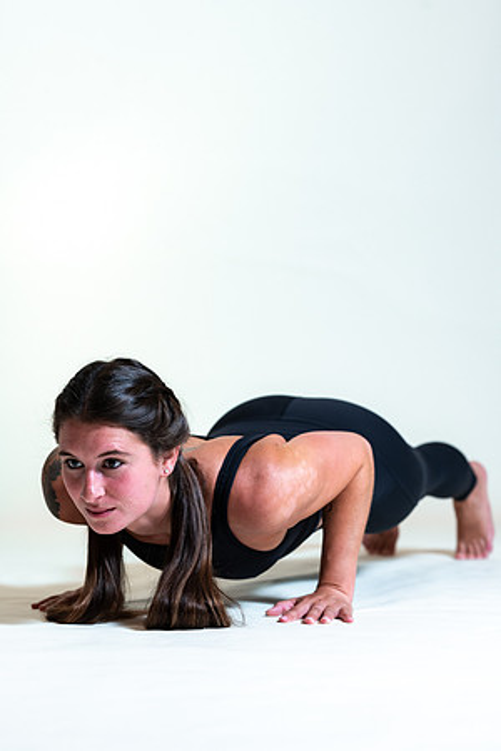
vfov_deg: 23.9
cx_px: 250
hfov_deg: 16.1
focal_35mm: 85
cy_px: 376
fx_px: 1774
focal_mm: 85
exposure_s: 1/160
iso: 320
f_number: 4.5
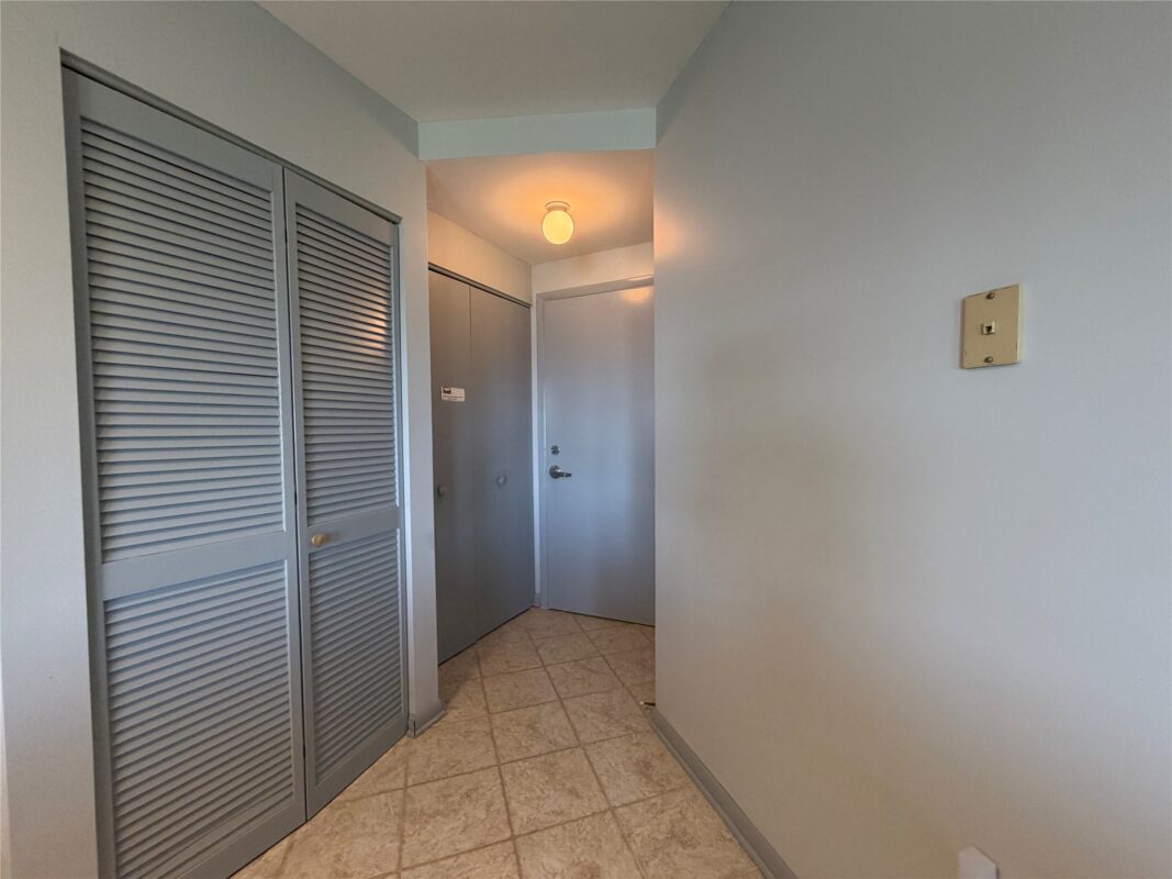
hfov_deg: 102.1
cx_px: 586
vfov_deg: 85.7
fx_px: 474
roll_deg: +0.2
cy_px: 440
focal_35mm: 14
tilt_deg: -1.2
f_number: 2.2
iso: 200
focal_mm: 2.22
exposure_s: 1/60
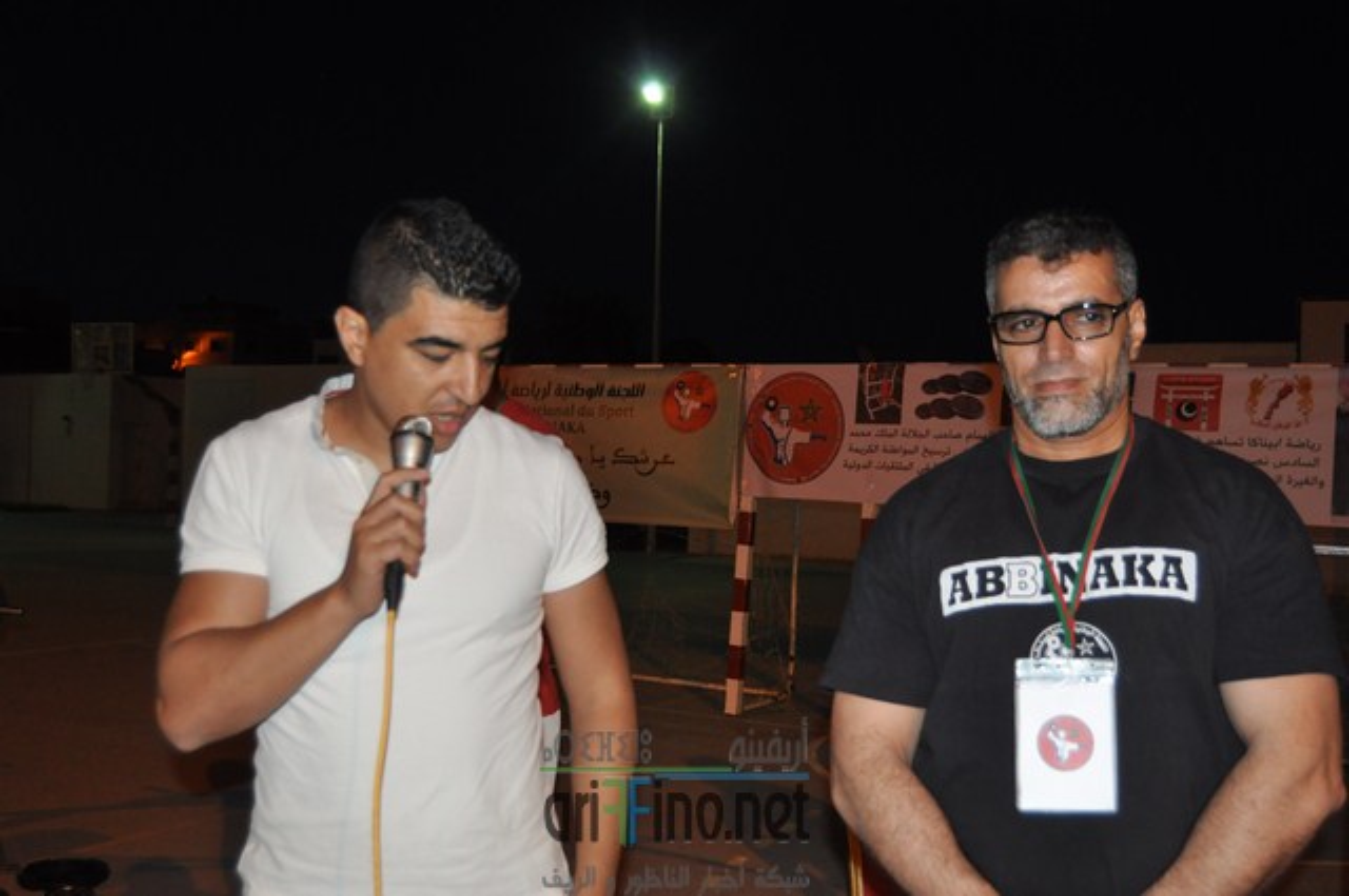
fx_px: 1460
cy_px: 448
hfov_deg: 49.6
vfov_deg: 34.1
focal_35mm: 39
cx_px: 674
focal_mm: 26
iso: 800
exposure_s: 1/60
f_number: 4
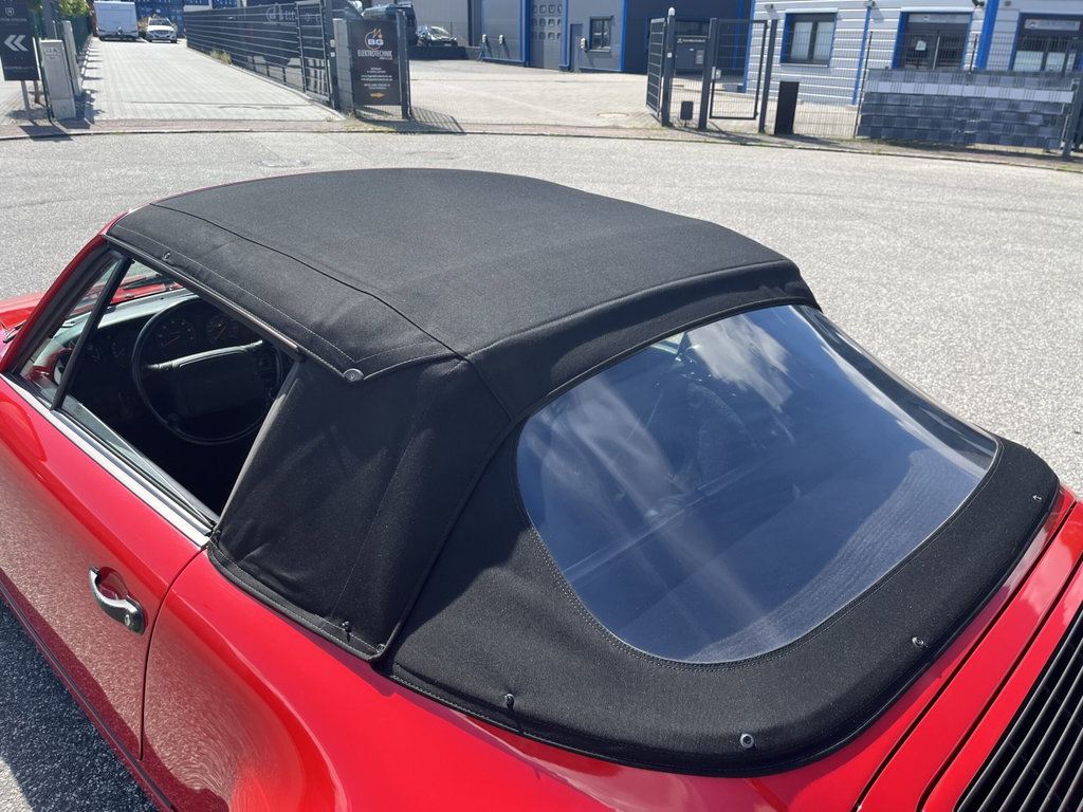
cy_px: 406
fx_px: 813
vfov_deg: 53.1
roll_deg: -1.9
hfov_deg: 67.3
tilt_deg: -23.6
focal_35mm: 26
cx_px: 542
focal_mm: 5.1
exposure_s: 1/1458
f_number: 1.6
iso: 50
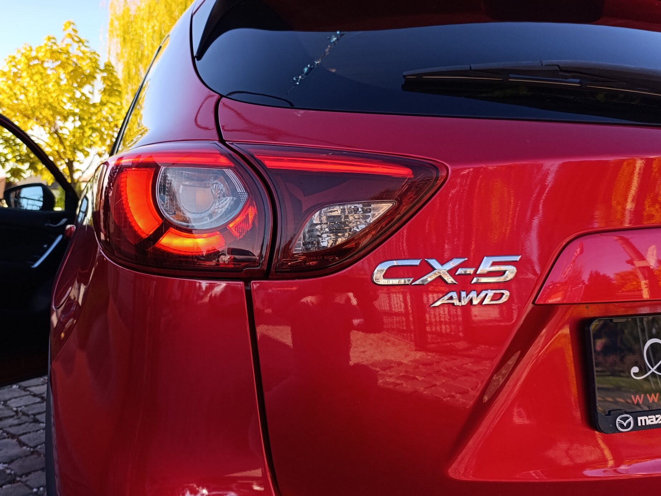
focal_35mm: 32
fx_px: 611
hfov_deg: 56.2
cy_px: 256
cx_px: 252
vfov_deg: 44.2
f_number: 1.6
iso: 50
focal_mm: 6.14
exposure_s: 1/126
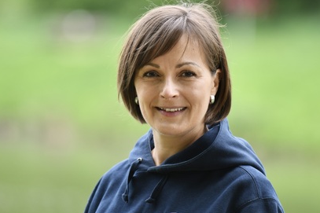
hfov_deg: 5.9
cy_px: 109
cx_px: 177
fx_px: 3127
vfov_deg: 3.9
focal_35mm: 352
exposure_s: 1/320
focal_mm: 200
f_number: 2.8
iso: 200
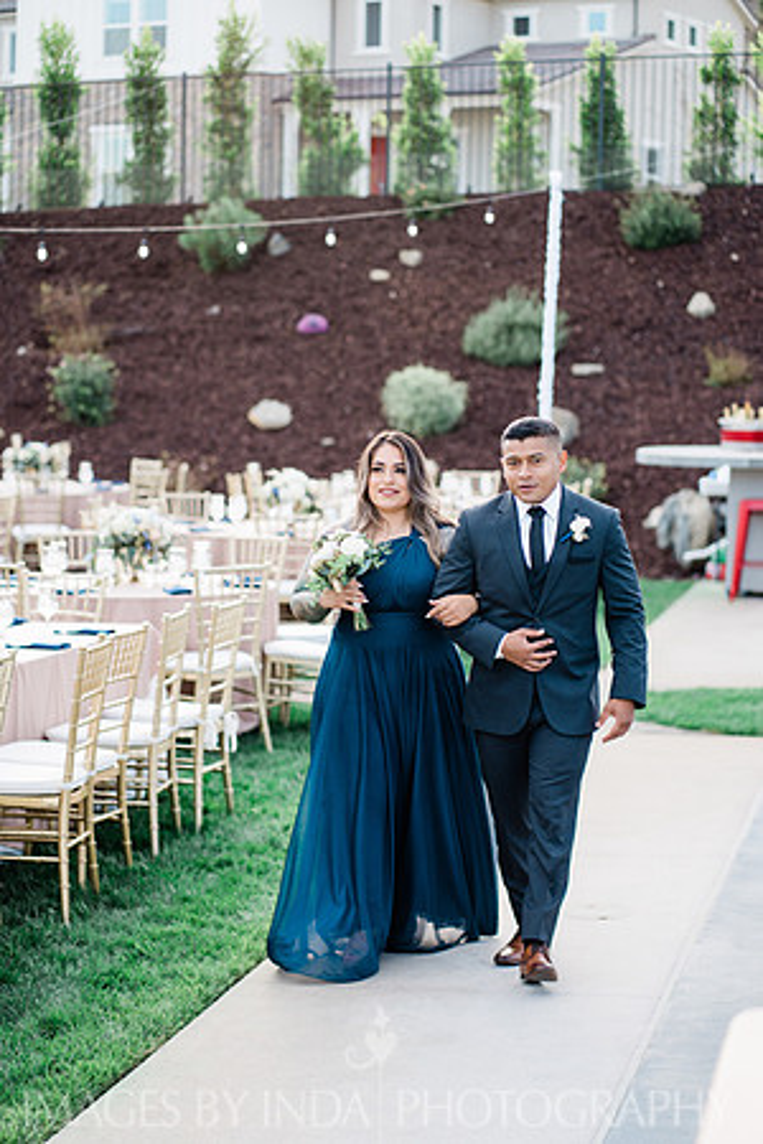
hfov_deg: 16.1
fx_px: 2702
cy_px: 572
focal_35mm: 85
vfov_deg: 23.9
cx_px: 382
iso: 160
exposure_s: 1/640
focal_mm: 85
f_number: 2.2
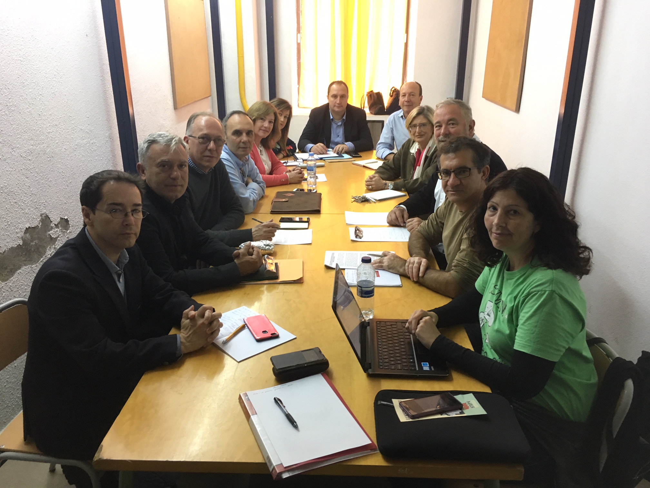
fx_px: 545
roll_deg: -1.2
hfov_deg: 61.7
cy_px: 244
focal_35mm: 29
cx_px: 325
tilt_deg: -20.0
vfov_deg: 48.2
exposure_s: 1/33
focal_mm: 4.15
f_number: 2.2
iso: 125
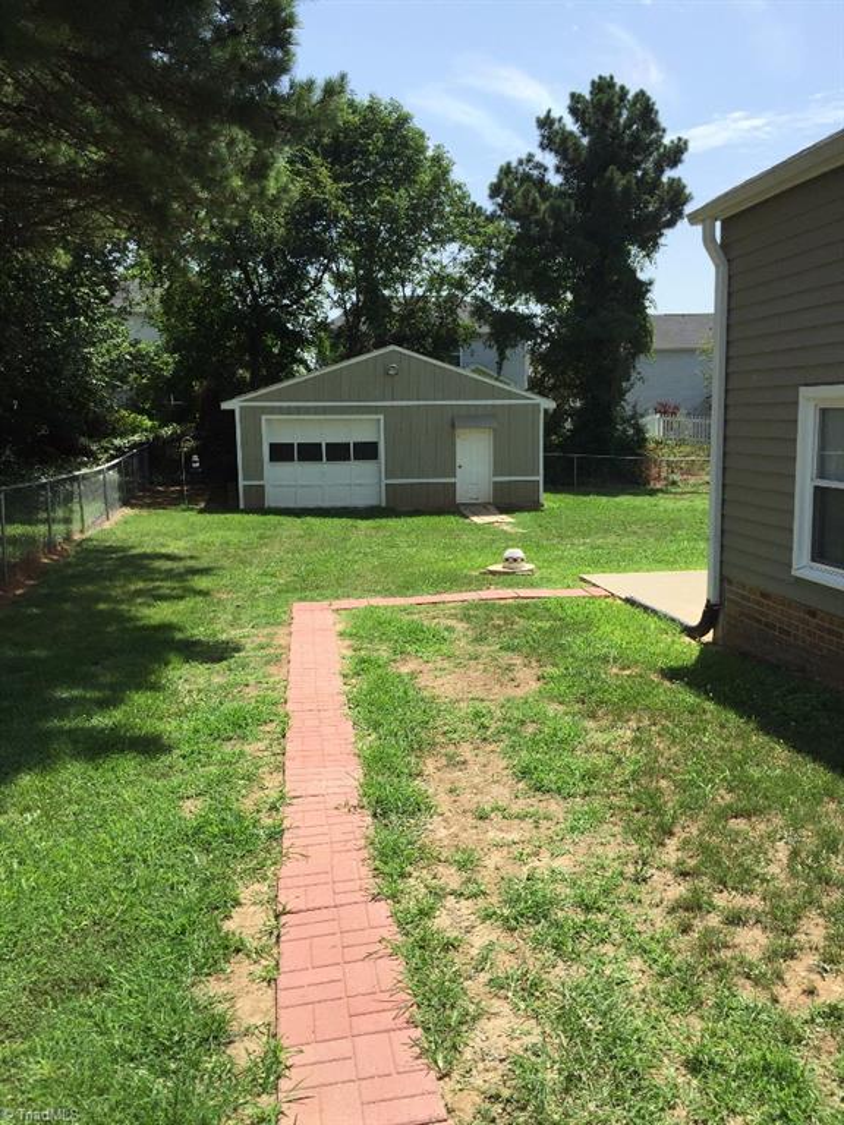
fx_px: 943
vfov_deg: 61.7
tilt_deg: -8.1
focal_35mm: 29
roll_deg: +0.6
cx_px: 422
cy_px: 562
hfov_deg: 48.2
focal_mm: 4.15
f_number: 2.2
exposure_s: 1/1647
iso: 32
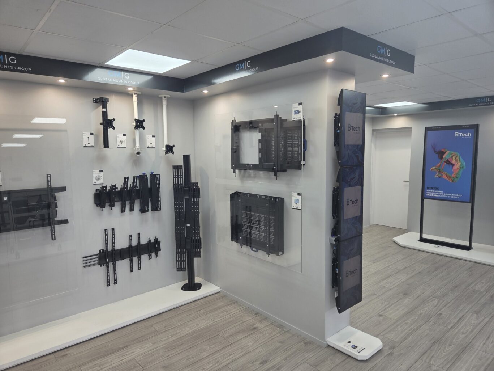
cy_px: 186
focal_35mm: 23
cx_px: 247
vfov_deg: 58.9
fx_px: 328
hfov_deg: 73.9
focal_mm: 5.4
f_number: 1.8
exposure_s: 1/100
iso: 80
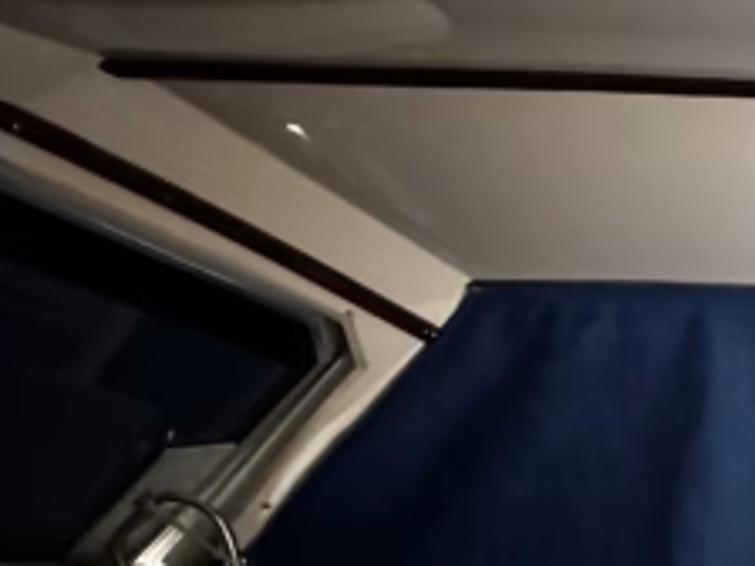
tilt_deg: -6.3
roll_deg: -1.0
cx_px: 1055
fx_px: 872
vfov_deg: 34.5
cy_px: 478
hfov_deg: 31.4
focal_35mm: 40
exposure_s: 1/41
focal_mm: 2.22
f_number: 2.2
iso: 1250
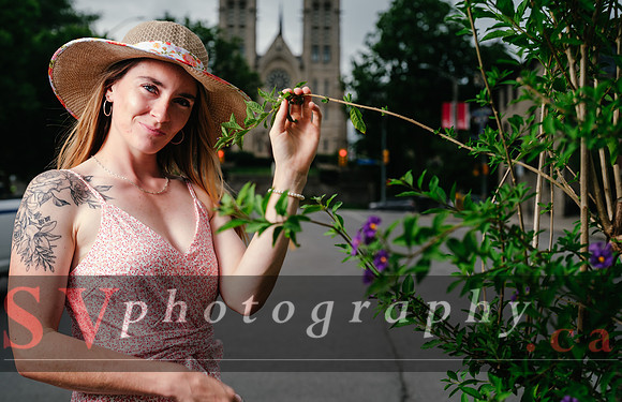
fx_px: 808
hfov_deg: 42.1
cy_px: 201
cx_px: 311
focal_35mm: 47
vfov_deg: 27.9
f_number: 5
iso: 50
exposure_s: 1/125
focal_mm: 56.5
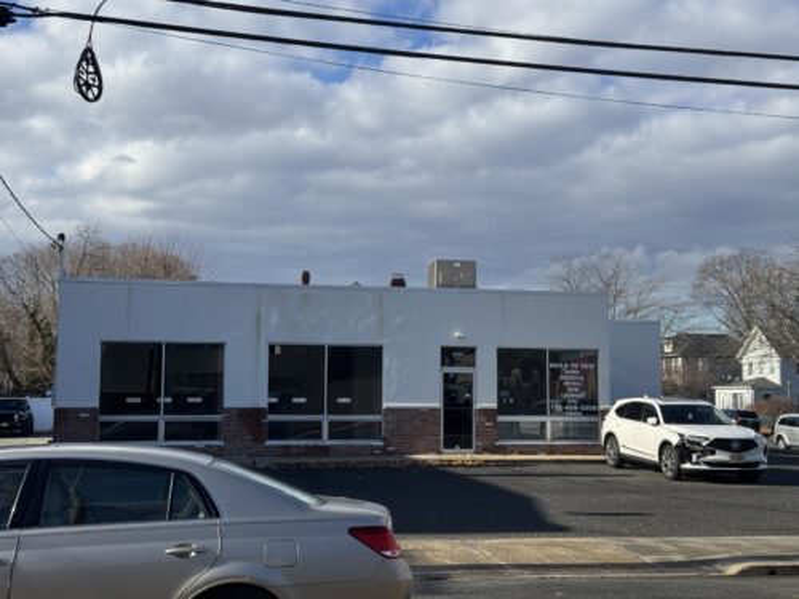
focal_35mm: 48
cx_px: 400
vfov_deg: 30.3
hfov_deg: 39.7
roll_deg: -0.3
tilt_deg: +4.3
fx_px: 1108
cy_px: 300
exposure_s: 1/4310
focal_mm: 6.76
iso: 64
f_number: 1.78
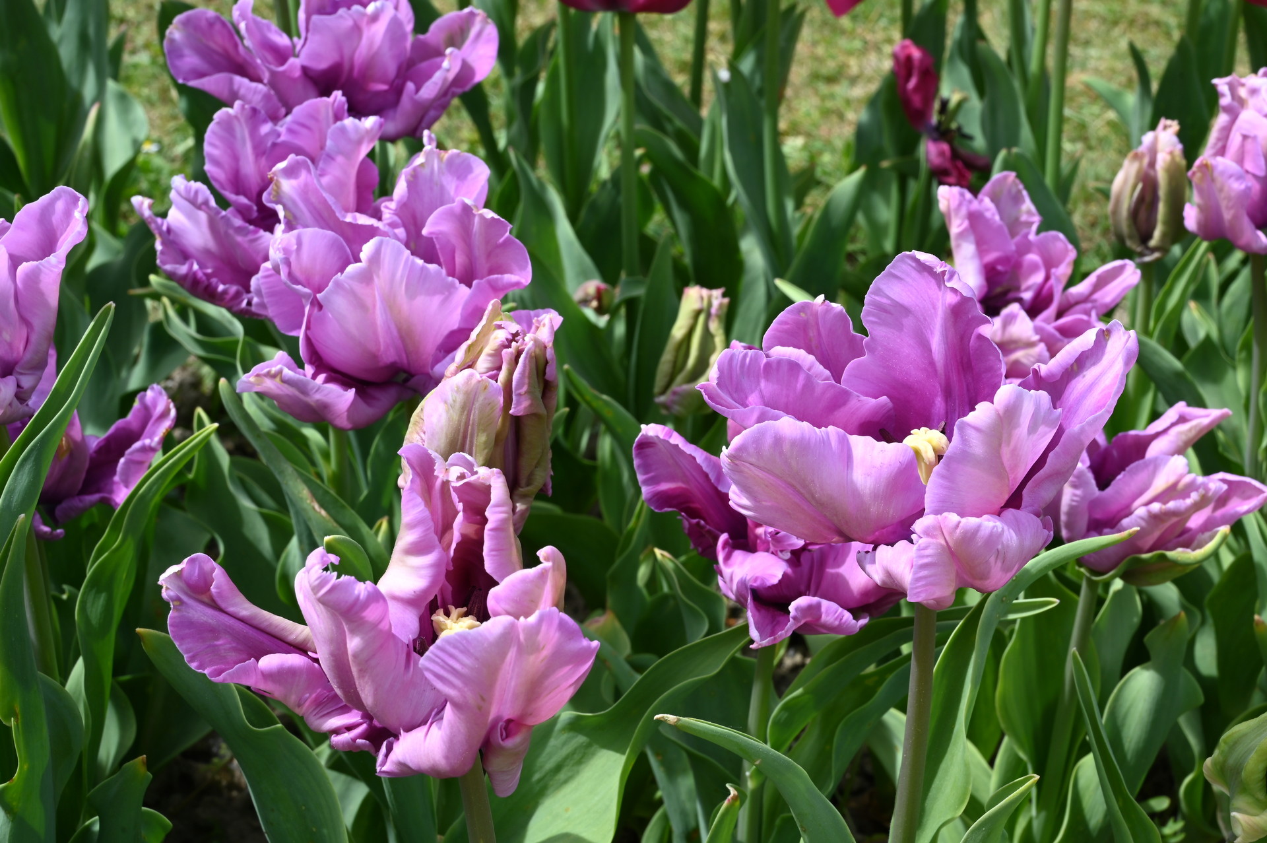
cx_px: 634
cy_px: 422
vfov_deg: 27.5
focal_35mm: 49
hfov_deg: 40.4
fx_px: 1723
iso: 125
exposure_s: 1/60
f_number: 16
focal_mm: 49
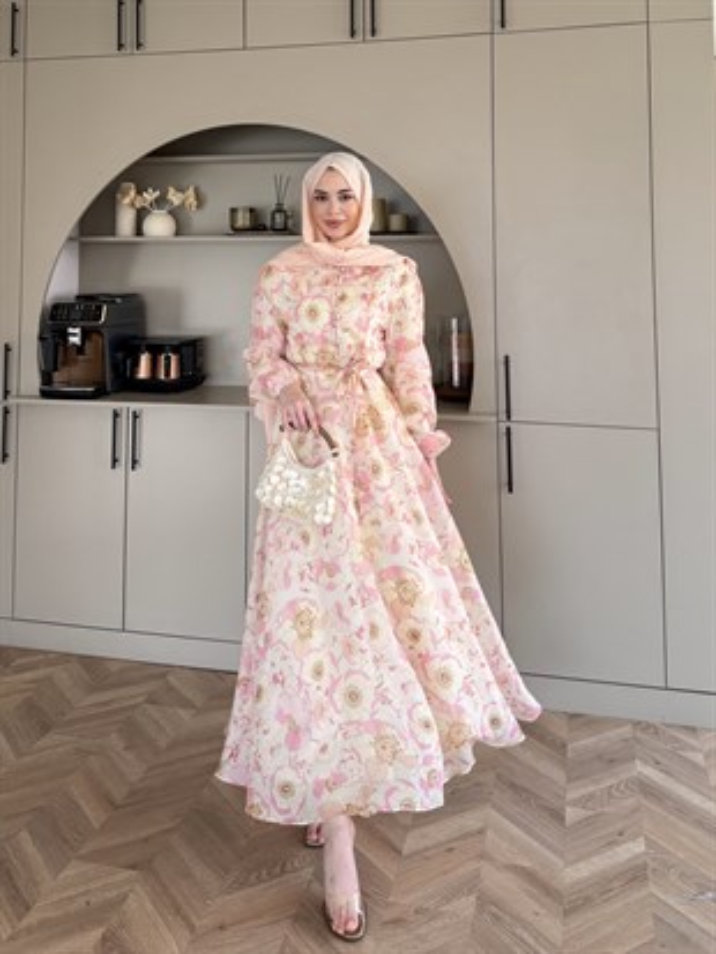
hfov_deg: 56.8
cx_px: 358
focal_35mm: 24
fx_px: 662
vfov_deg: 71.6
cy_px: 477
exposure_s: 1/121
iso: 80
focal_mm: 6.76
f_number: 1.78
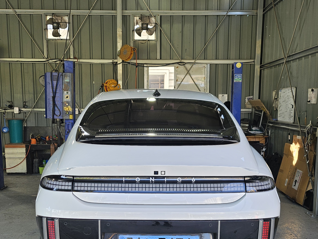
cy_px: 160
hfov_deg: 45.8
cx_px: 153
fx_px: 377
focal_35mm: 41
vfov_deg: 34.8
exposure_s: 1/212
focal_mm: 5
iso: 50
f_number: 1.8
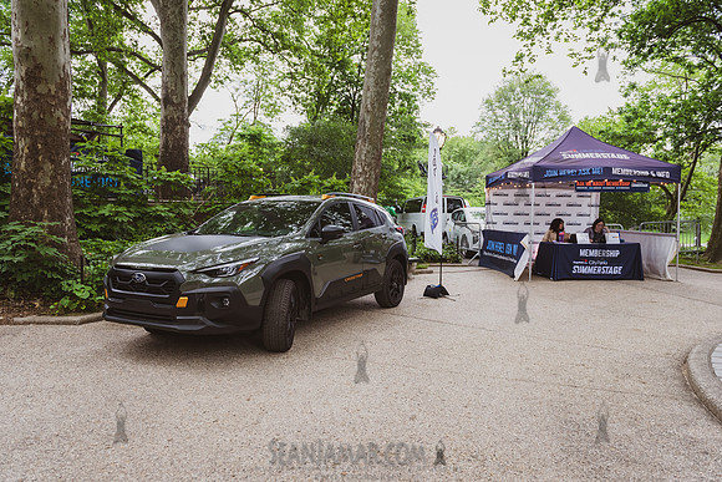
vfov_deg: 52.1
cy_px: 241
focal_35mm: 25
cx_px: 361
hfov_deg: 72.5
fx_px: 492
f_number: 3.5
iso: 1000
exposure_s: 1/320
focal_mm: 24
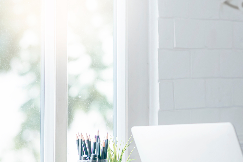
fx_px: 1511
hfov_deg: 9.2
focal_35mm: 224
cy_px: 70
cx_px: 223
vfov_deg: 6.1
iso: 320
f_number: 2.8
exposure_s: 1/160
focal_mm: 105
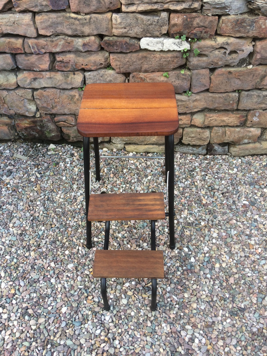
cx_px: 134
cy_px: 178
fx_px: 298
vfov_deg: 61.7
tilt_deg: -46.6
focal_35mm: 29
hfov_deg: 48.2
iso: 40
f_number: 2.2
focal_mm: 4.15
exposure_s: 1/100
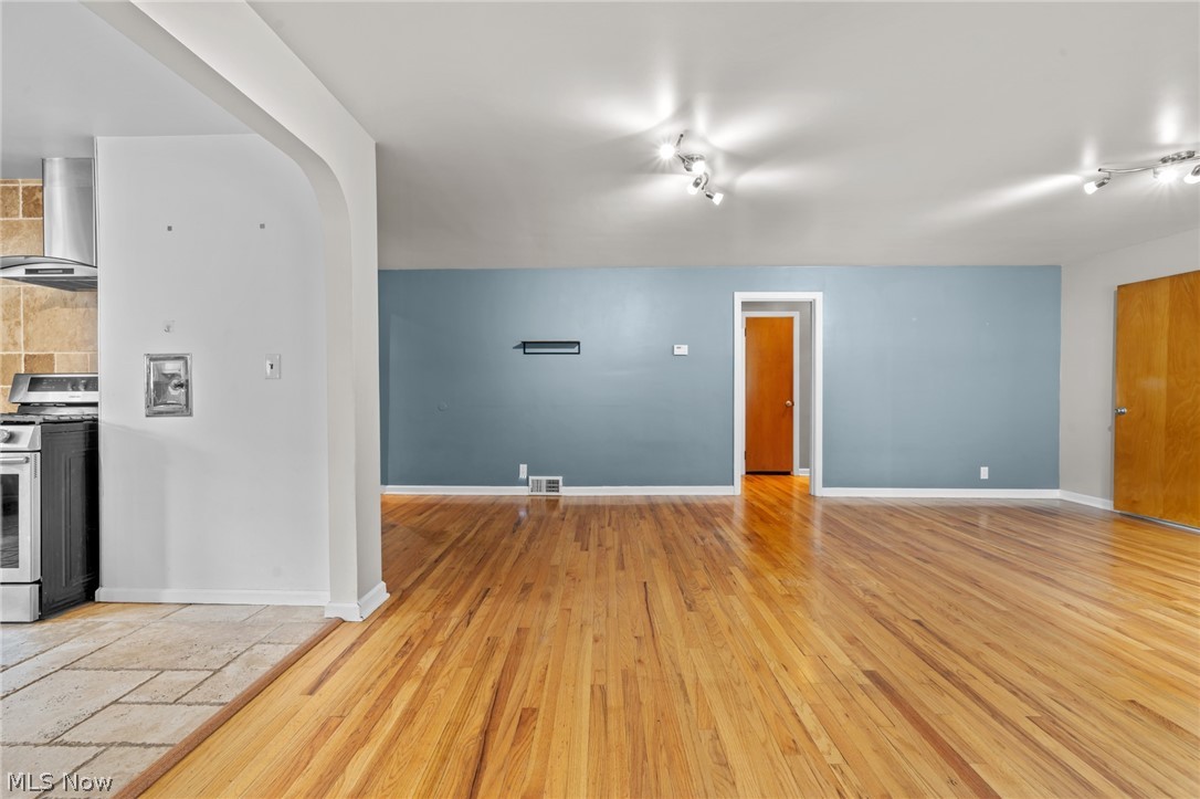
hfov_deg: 100.4
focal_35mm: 15
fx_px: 500
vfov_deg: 77.3
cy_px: 400
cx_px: 600
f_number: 9
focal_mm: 15
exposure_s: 1/1.25
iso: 250
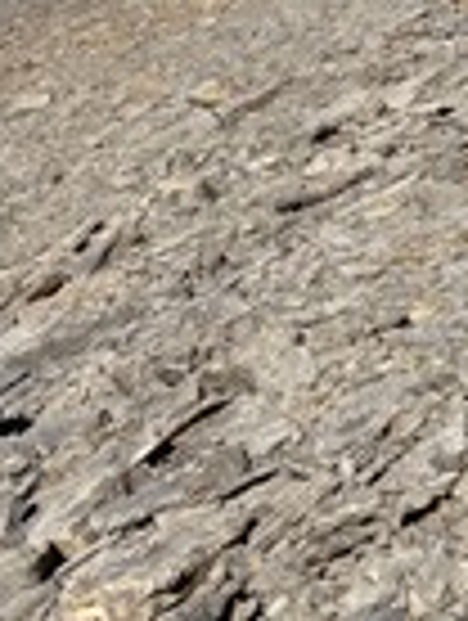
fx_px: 1689
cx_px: 882
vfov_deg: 19.6
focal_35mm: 94
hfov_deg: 13.8
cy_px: -115
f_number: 1.8
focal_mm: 4.25
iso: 32
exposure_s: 1/4608
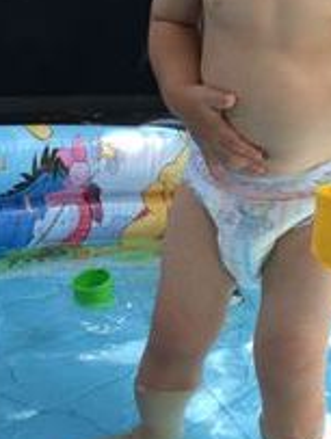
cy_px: 71
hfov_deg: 24.2
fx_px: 750
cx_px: 301
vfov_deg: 31.6
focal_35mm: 59
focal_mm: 4.12
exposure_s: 1/120
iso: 50
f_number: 2.2
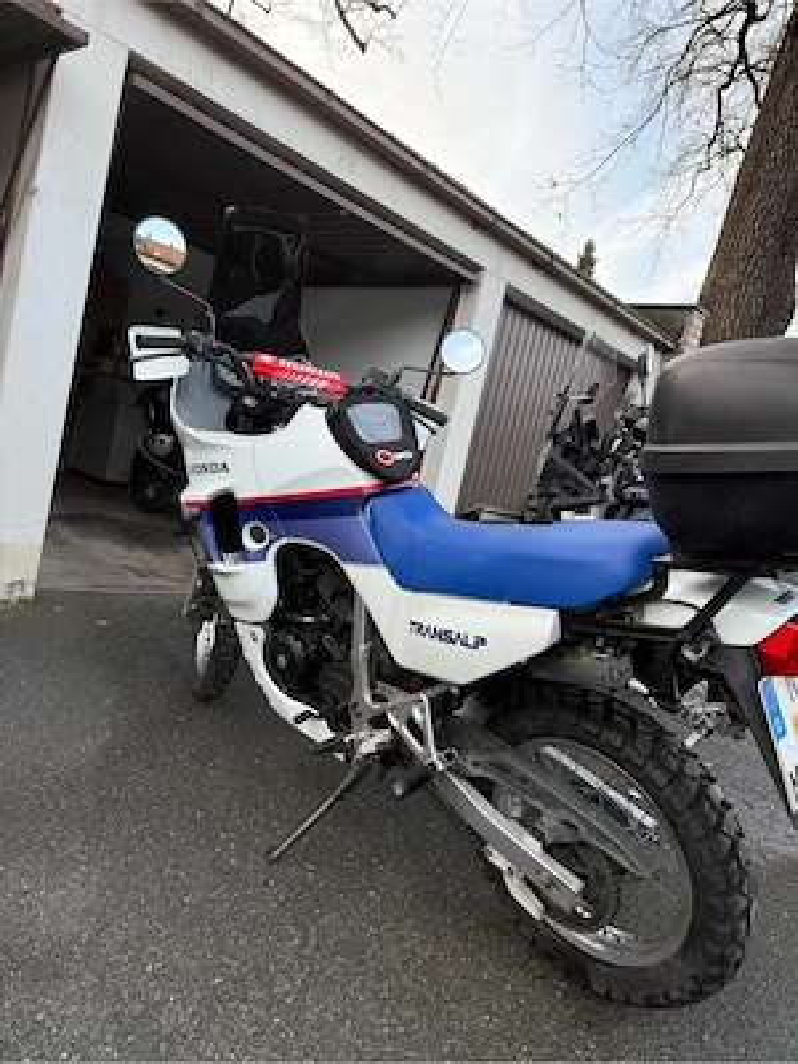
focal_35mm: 24
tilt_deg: -4.3
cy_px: 532
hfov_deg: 56.8
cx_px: 399
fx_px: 738
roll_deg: -13.2
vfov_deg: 71.6
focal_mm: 6.76
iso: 100
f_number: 1.78
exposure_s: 1/336
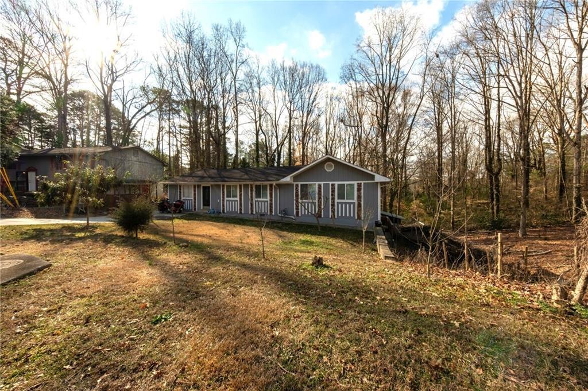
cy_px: 196
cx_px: 294
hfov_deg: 112.7
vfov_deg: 89.9
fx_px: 196
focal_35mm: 12
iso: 200
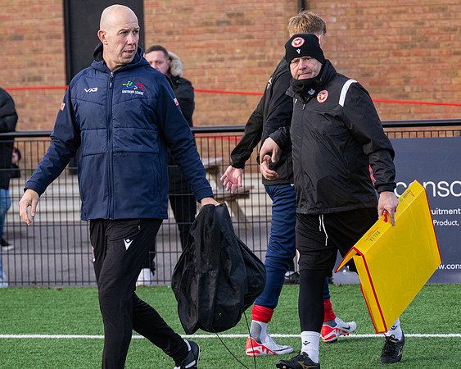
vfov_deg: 8.5
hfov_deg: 10.7
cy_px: 167
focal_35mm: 181
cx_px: 199
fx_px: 2472
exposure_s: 1/2000
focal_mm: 98
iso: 800
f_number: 4
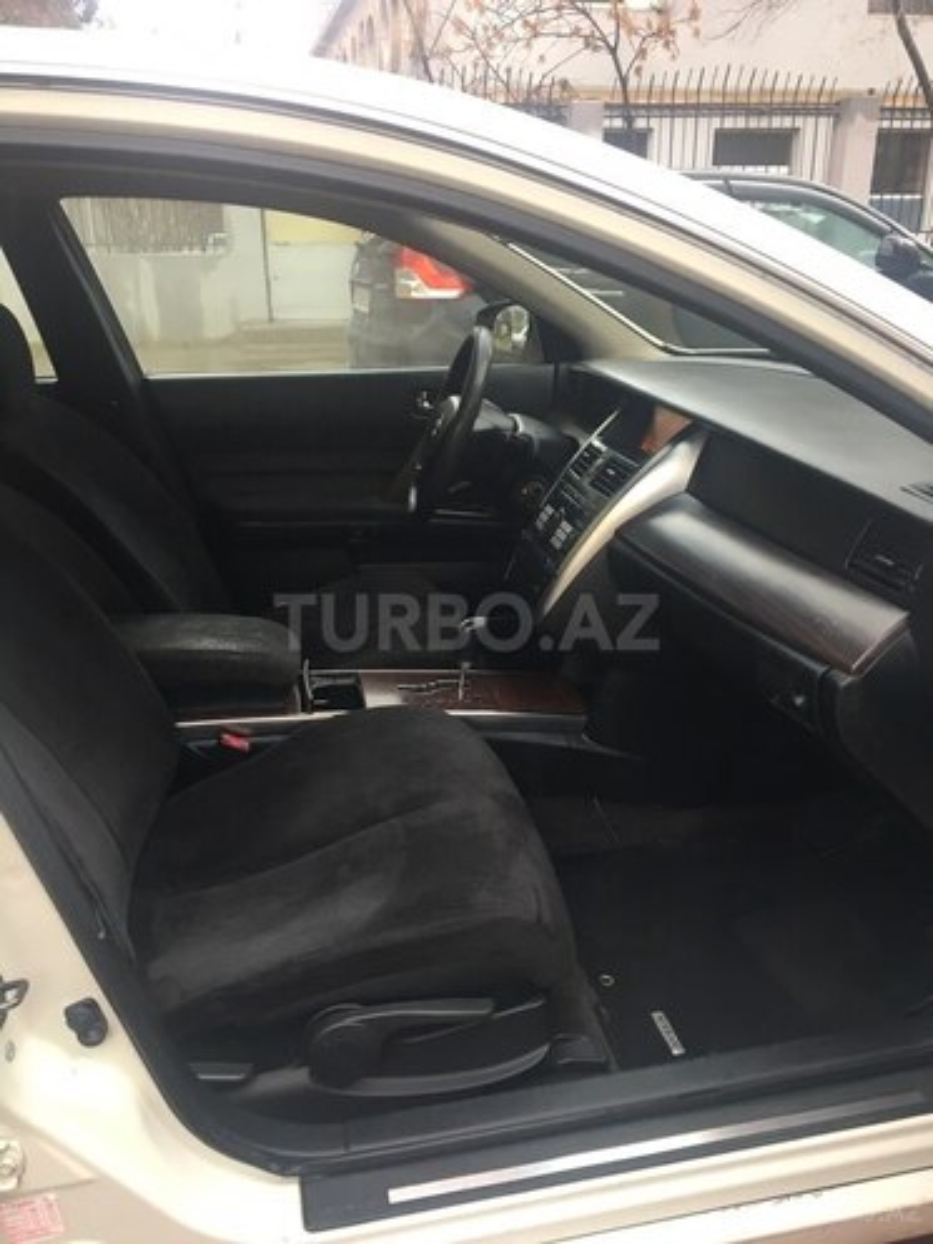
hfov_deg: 48.2
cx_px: 466
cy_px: 622
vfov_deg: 61.7
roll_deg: +0.4
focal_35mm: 29
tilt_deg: -20.7
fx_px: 1042
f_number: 2.2
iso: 25
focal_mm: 4.15
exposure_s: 1/33
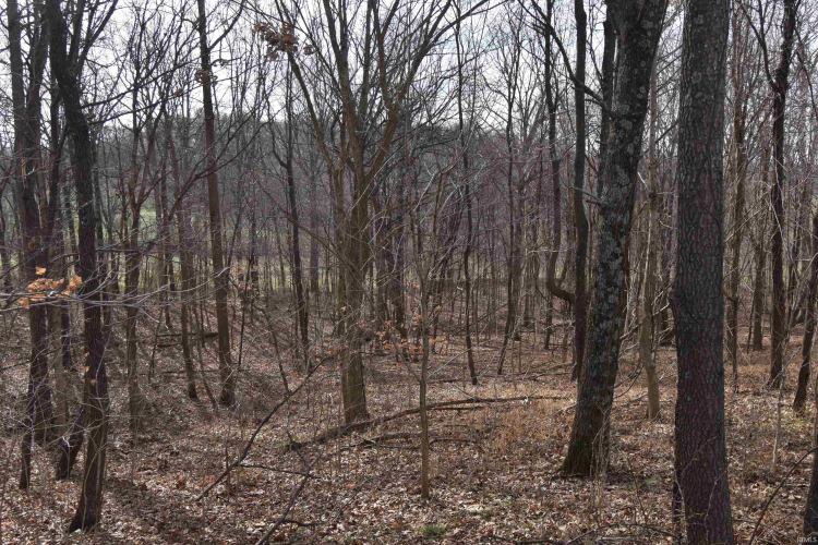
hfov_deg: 61.9
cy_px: 272
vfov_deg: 43.6
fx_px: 682
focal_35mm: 30
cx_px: 409
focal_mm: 20
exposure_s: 1/250
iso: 250
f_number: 8
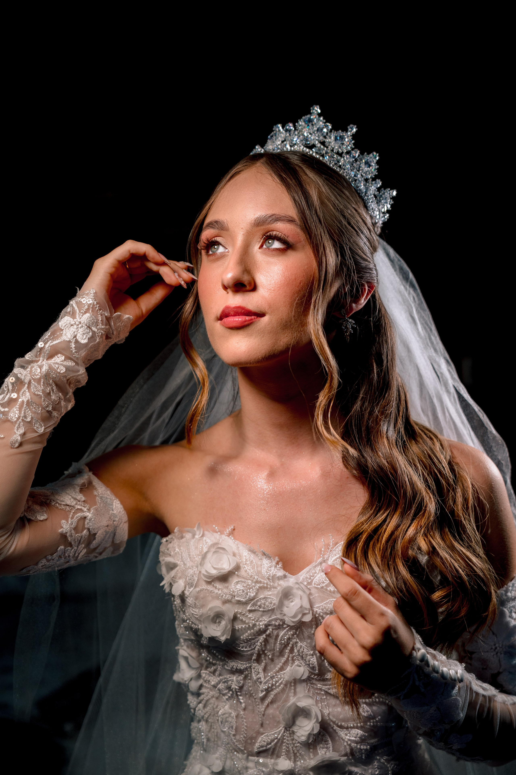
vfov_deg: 37.5
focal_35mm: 53
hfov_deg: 25.5
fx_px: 1139
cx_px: 258
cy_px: 388
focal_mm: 53
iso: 400
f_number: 2.8
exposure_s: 1/320
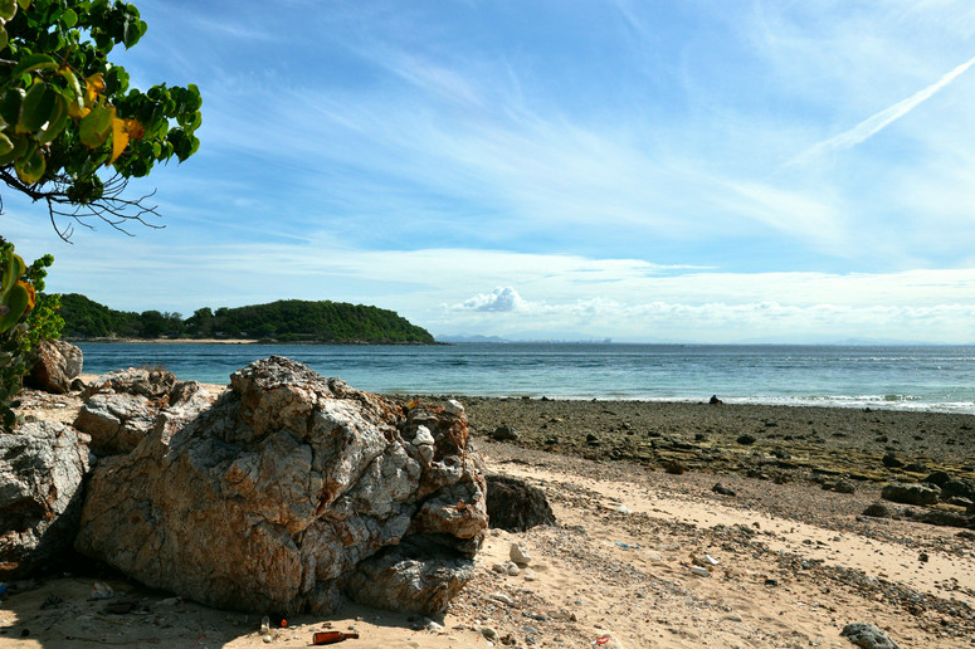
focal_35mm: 33
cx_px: 501
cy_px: 331
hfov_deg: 58.0
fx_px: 880
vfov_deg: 40.5
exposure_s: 1/800
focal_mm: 21
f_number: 11
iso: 720
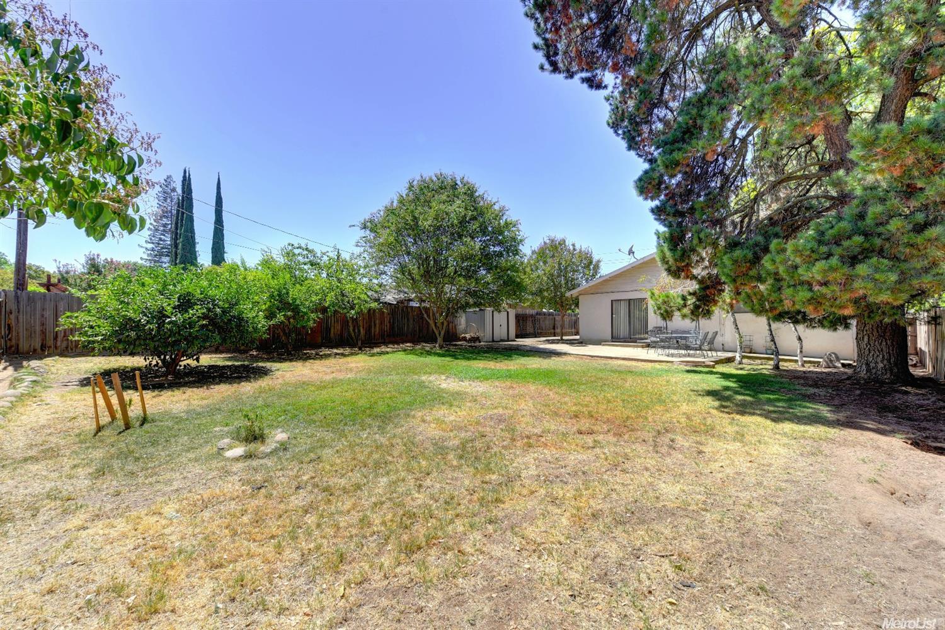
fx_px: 367
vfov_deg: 81.2
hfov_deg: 104.3
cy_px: 315
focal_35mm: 14
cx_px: 472
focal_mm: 14
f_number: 7.1
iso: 100
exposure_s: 1/200
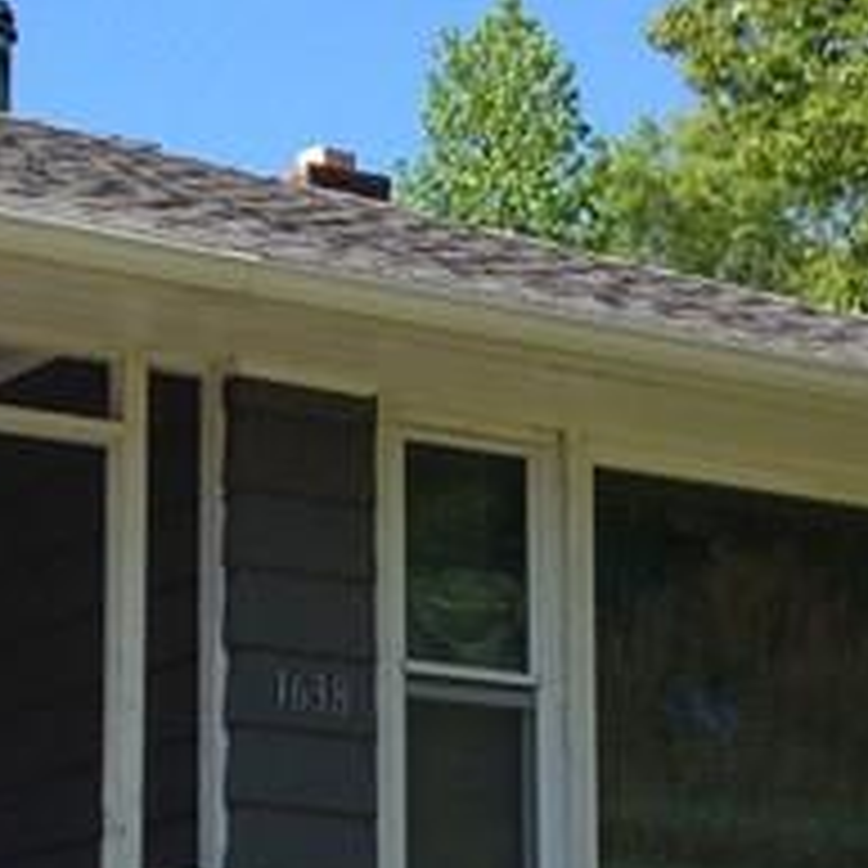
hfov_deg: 11.3
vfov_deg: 11.2
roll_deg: -0.5
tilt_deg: +9.4
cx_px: 378
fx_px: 4397
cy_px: 855
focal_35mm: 155
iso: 50
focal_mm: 4.12
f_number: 2.4
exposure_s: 1/786
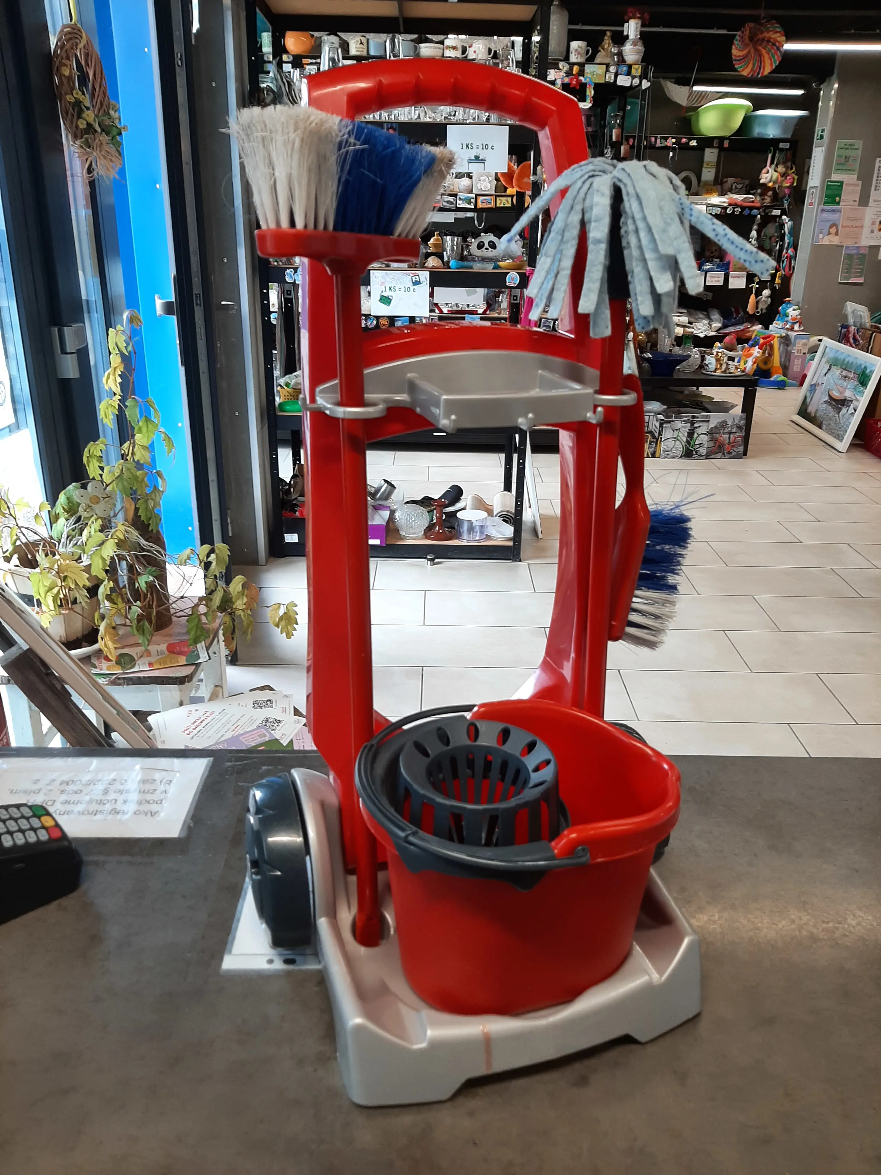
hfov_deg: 53.1
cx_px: 440
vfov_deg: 67.3
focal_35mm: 26
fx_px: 882
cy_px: 588
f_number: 1.7
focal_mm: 3.93
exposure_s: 1/50
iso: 50
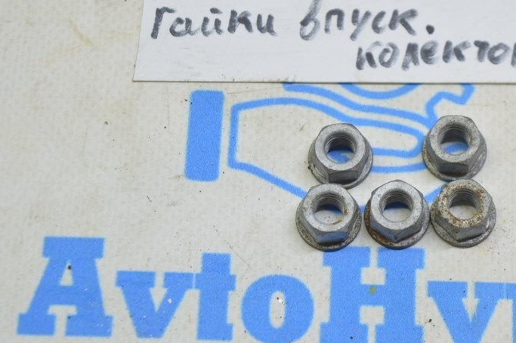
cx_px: 358
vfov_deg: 11.0
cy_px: 91
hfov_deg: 16.5
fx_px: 1772
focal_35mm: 124
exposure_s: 1/20
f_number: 5.6
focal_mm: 55
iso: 400
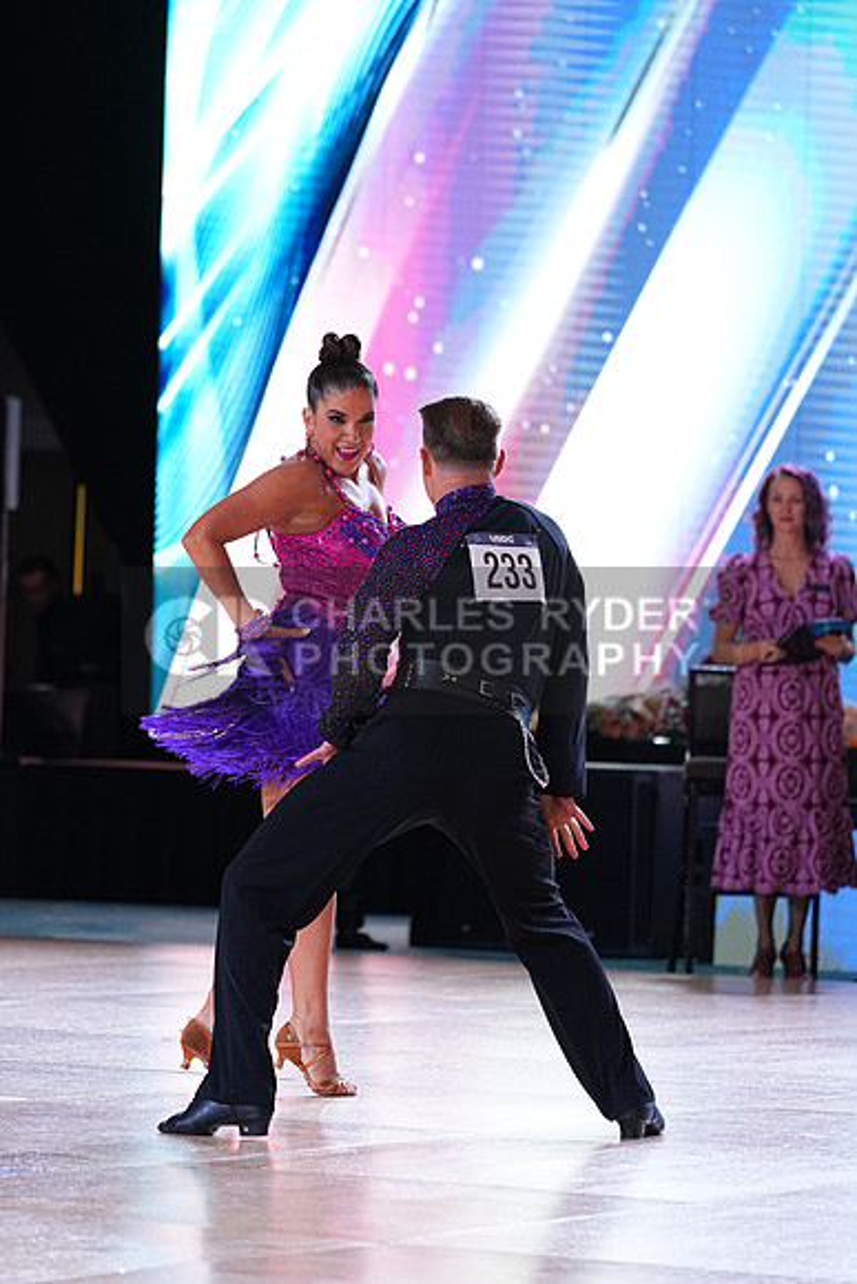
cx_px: 428
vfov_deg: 12.4
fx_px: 5924
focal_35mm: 166
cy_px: 642
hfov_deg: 8.3
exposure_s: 1/400
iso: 2000
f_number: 4
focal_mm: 166
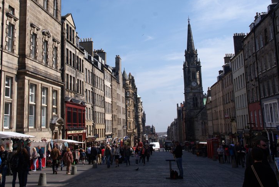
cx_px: 128
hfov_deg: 41.8
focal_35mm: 47
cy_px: 84
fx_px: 365
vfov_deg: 28.7
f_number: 11
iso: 100
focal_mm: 28
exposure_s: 1/250
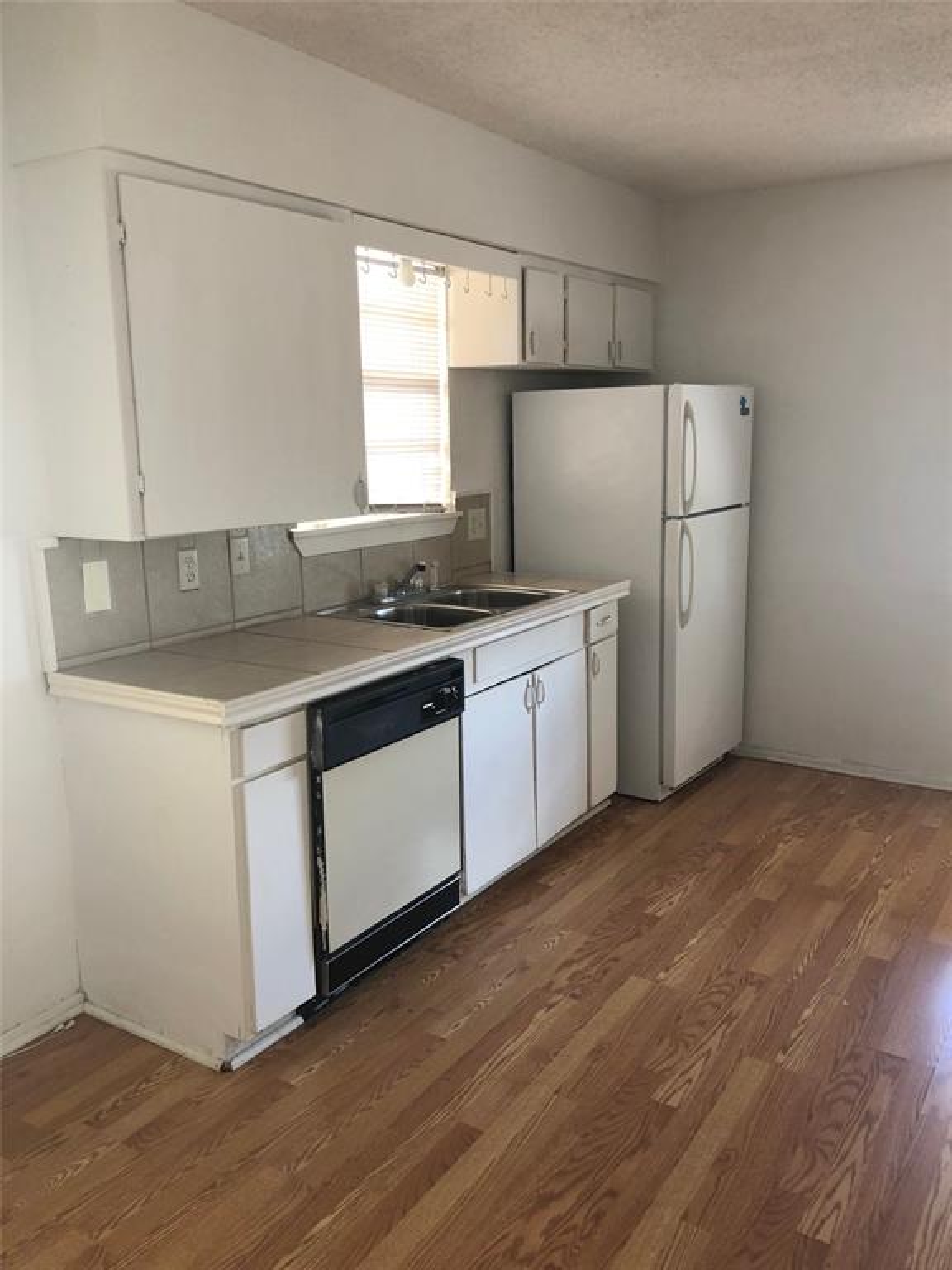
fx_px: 1027
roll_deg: -0.5
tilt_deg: -9.7
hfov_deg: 49.7
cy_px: 635
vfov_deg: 63.4
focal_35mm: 28
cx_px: 476
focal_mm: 4
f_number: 1.8
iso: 32
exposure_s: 1/24
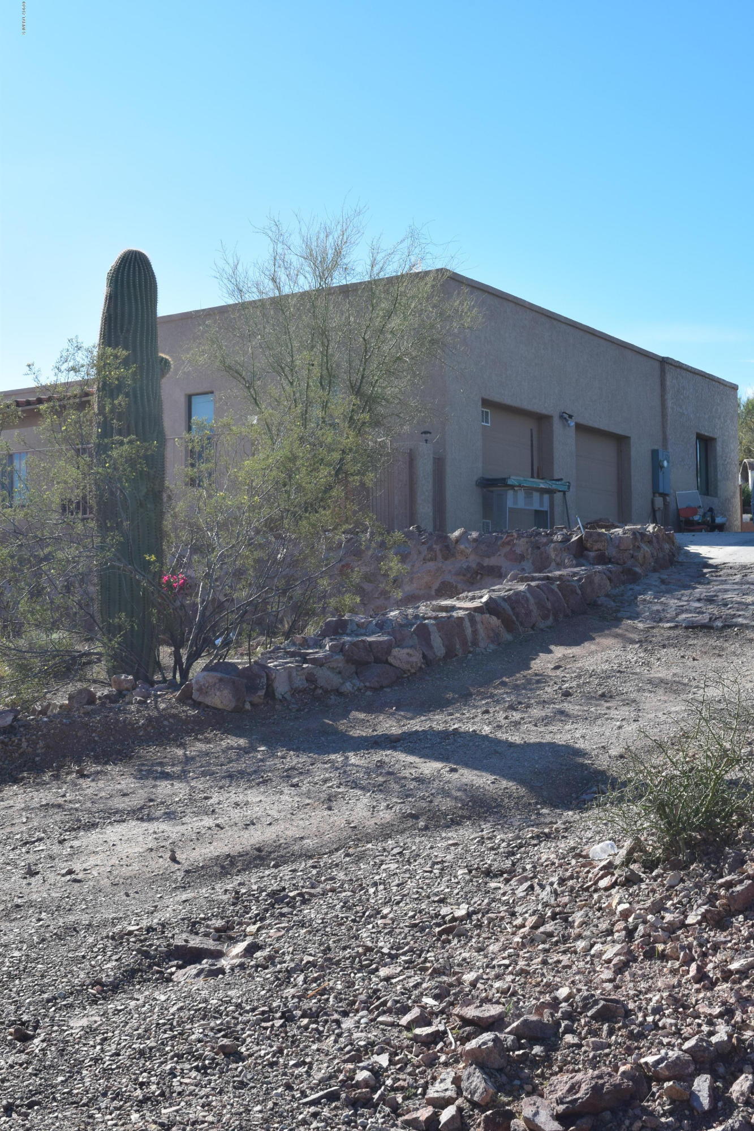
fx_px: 1414
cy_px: 566
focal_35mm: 45
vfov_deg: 43.6
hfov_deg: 29.9
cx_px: 377
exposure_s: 1/500
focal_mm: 30
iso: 400
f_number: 11
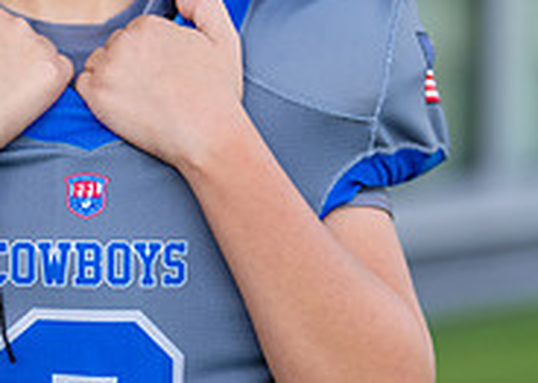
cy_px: 125
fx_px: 2992
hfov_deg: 10.2
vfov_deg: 7.3
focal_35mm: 196
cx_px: 56
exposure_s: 1/640
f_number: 1.2
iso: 100
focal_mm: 50
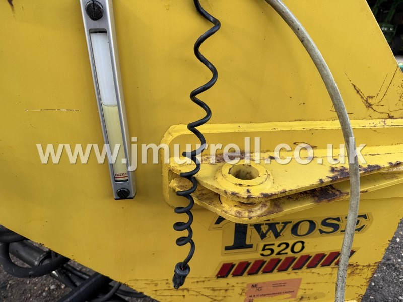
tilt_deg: -21.1
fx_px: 279
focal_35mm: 24
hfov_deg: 71.6
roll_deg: -2.3
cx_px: 202
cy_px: 151
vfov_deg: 56.8
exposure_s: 1/445
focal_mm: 6.76
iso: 80
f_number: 1.78
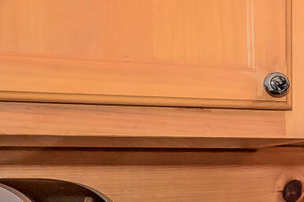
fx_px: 1047
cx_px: 991
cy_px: 222
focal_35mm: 124
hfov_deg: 10.2
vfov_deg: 10.9
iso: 1000
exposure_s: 1/200
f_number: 9
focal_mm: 16
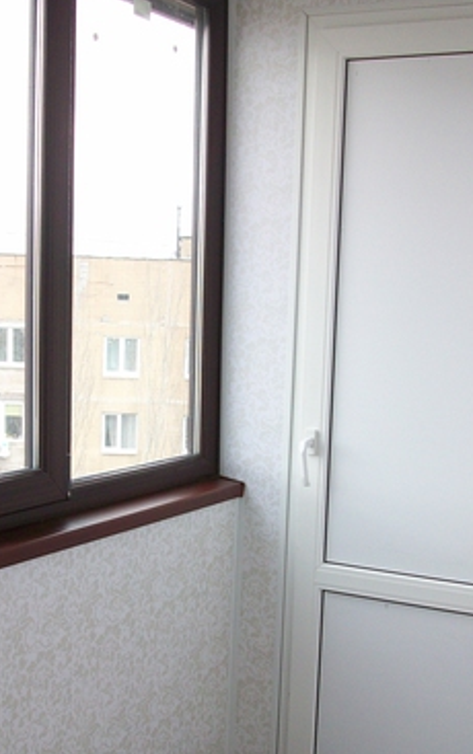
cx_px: 184
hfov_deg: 24.0
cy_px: 419
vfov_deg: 37.5
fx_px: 1112
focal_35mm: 54
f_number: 2.8
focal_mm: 5.7
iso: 80
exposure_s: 1/81.6
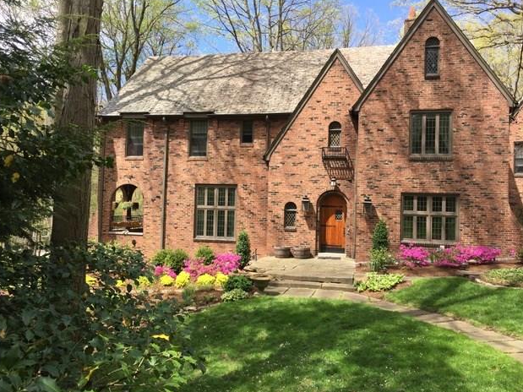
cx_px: 258
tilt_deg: +2.2
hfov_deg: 60.0
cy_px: 195
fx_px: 453
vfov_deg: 46.8
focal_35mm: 30
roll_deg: -2.2
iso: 32
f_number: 2.2
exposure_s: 1/746
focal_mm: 4.15
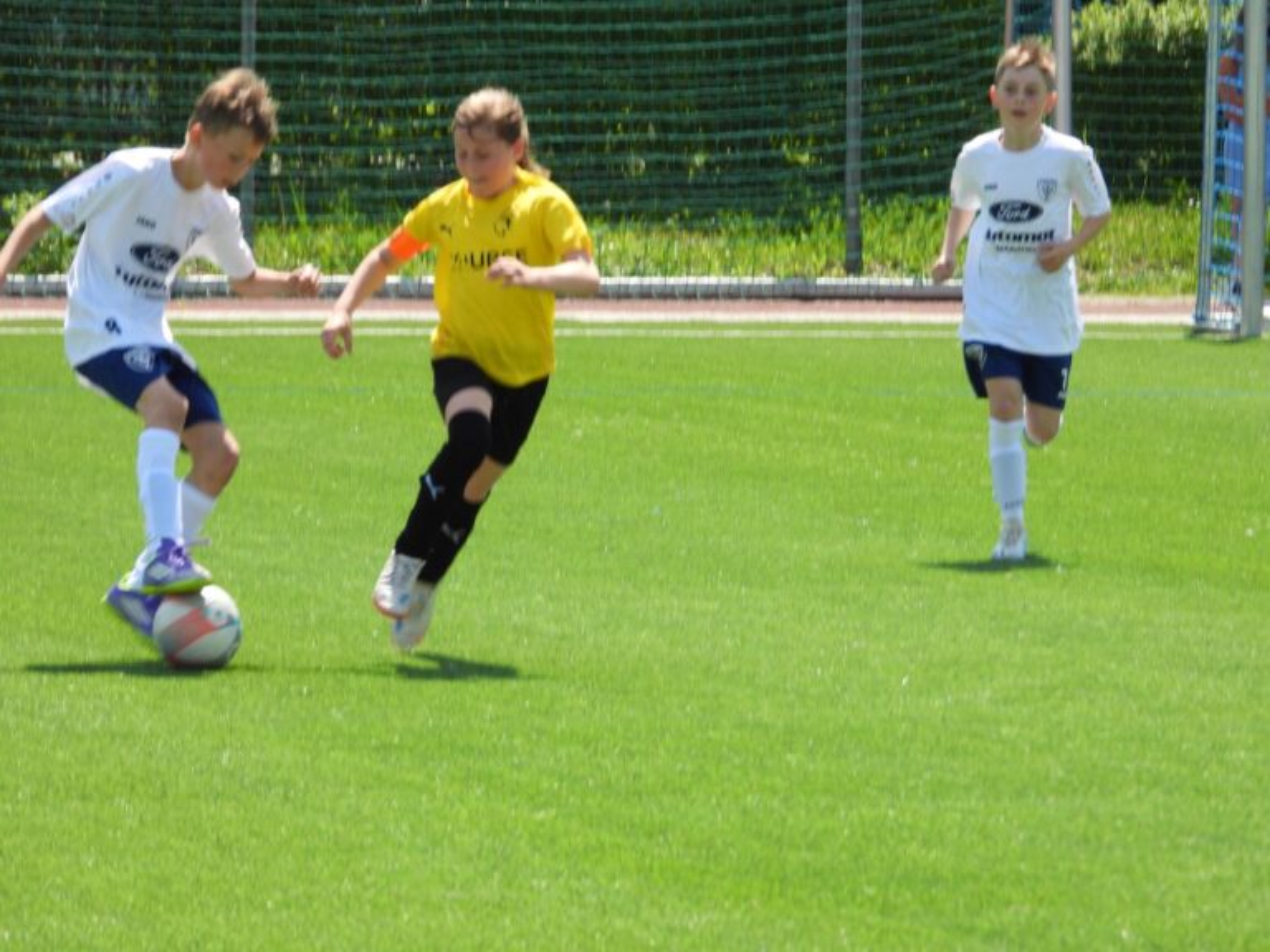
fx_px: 14675
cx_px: 635
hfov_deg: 5.0
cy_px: 476
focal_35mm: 400
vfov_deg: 3.7
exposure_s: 1/320
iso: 100
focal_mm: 71.9
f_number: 5
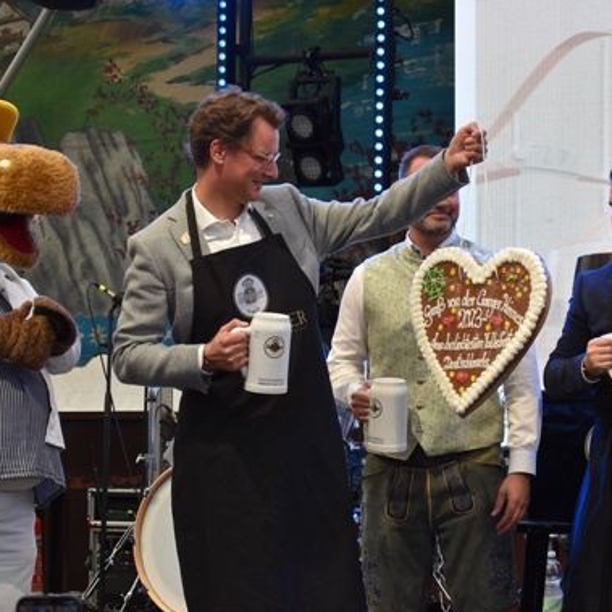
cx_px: 368
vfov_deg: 16.3
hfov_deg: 16.3
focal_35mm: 107
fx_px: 2133
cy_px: 307
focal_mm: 55
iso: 400
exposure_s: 1/160
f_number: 6.3
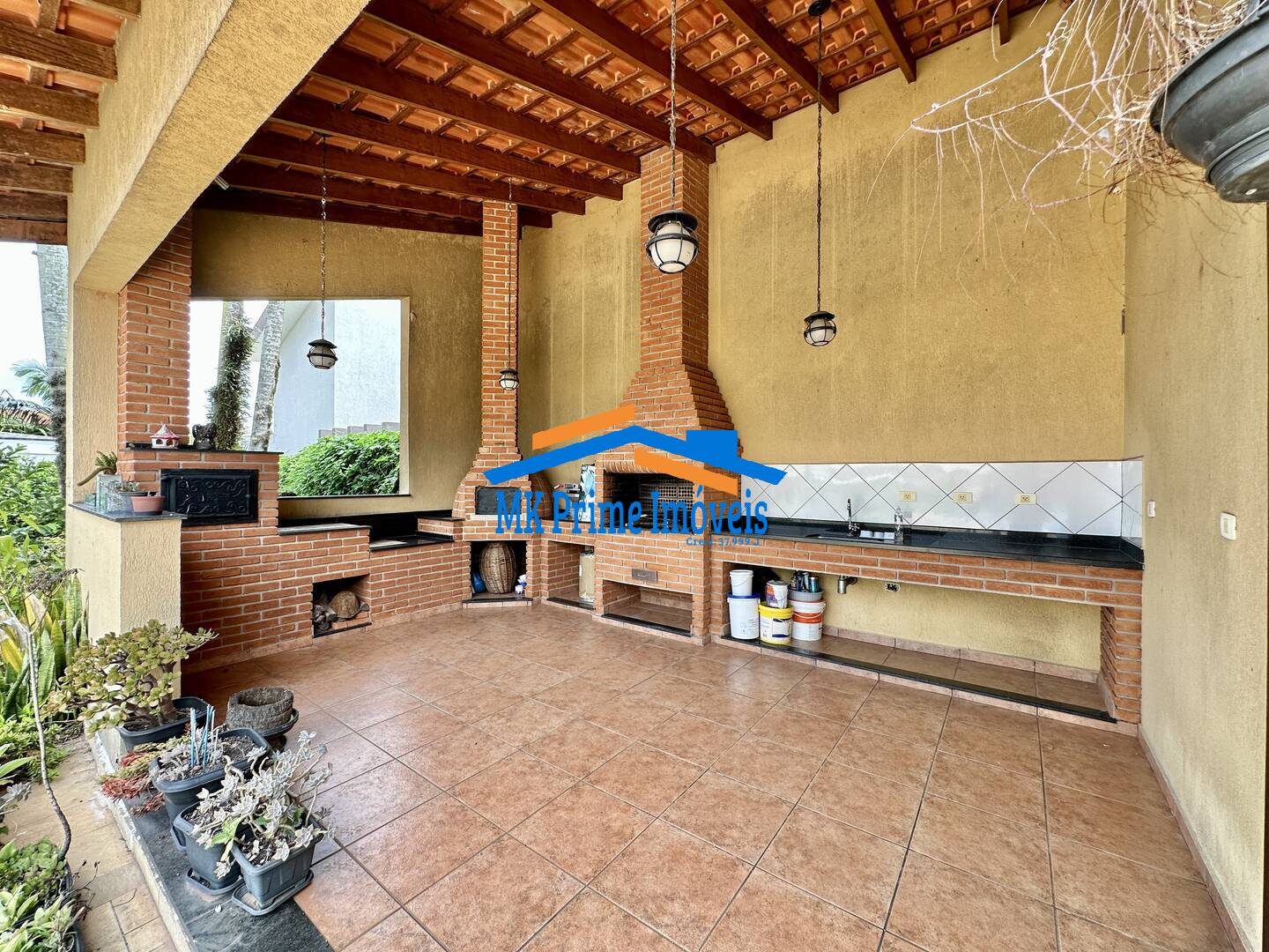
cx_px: 634
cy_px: 476
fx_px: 513
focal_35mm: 14
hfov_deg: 102.1
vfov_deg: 85.7
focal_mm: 2.22
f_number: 2.2
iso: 40
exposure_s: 1/123
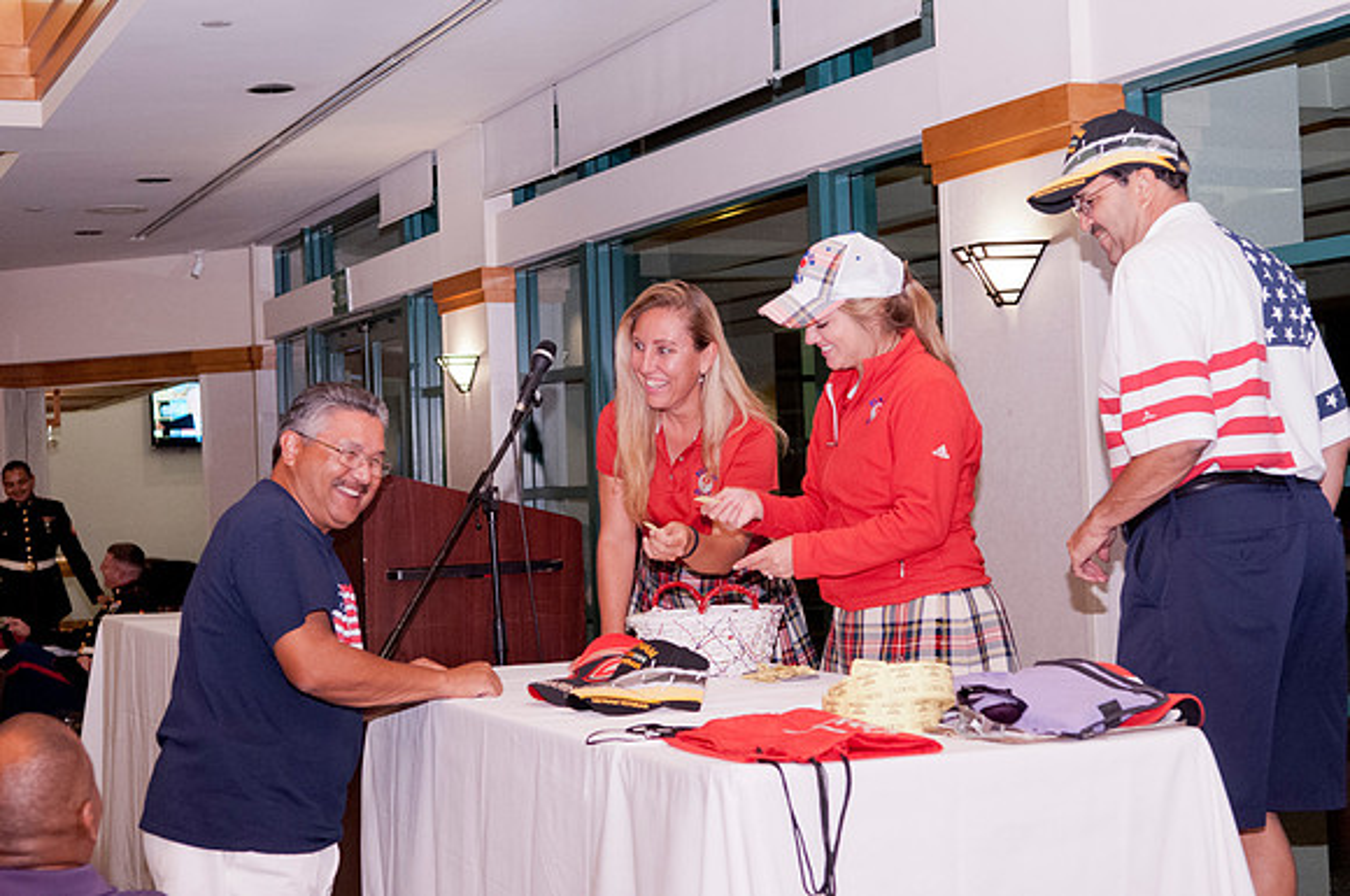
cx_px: 675
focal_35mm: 57
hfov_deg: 35.1
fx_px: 2135
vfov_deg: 23.7
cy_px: 448
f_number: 4
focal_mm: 38
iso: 1250
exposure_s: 1/100
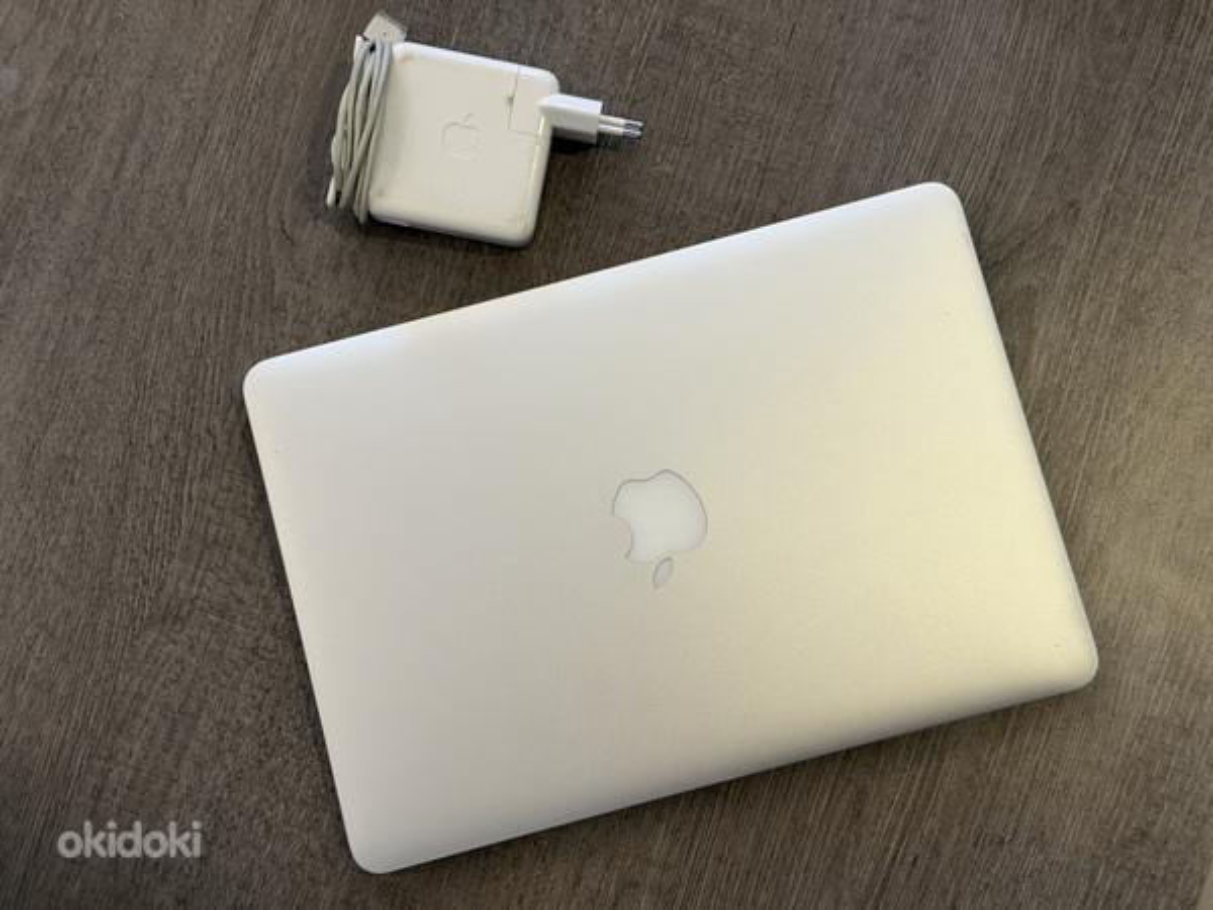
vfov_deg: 30.3
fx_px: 1682
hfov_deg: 39.7
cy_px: 455
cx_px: 606
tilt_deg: -81.8
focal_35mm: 48
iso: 200
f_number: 1.78
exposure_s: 1/50
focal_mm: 6.76
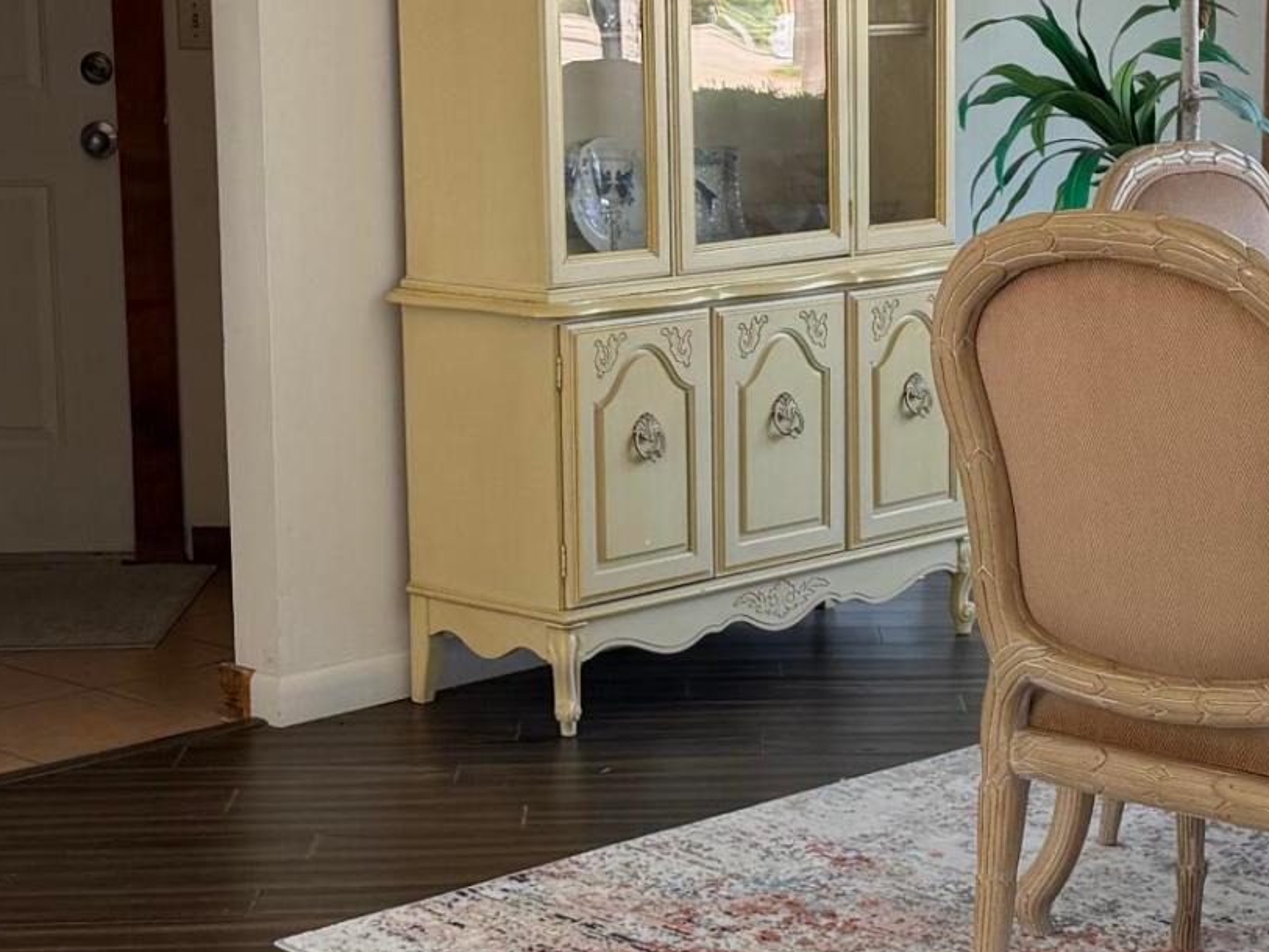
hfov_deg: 22.9
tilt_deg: -10.6
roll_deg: -1.3
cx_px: 905
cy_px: 512
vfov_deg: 17.4
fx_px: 3117
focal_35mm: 85
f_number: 1.78
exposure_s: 1/144
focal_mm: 6.76
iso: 80
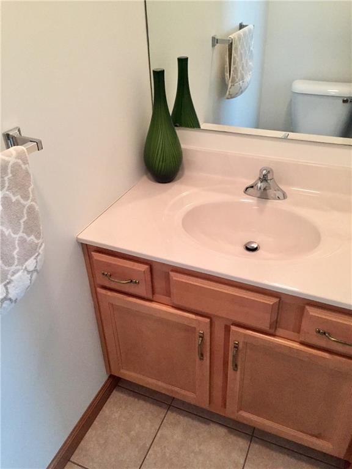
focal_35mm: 29
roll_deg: +0.5
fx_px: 393
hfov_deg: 48.2
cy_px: 234
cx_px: 176
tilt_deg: -35.8
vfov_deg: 61.7
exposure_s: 1/30
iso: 250
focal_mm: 4.15
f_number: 2.2
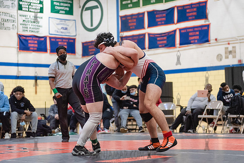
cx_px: 121
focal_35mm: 84
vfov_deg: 16.3
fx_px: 570
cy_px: 79
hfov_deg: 24.2
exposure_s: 1/400
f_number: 3.5
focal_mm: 80
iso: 4000
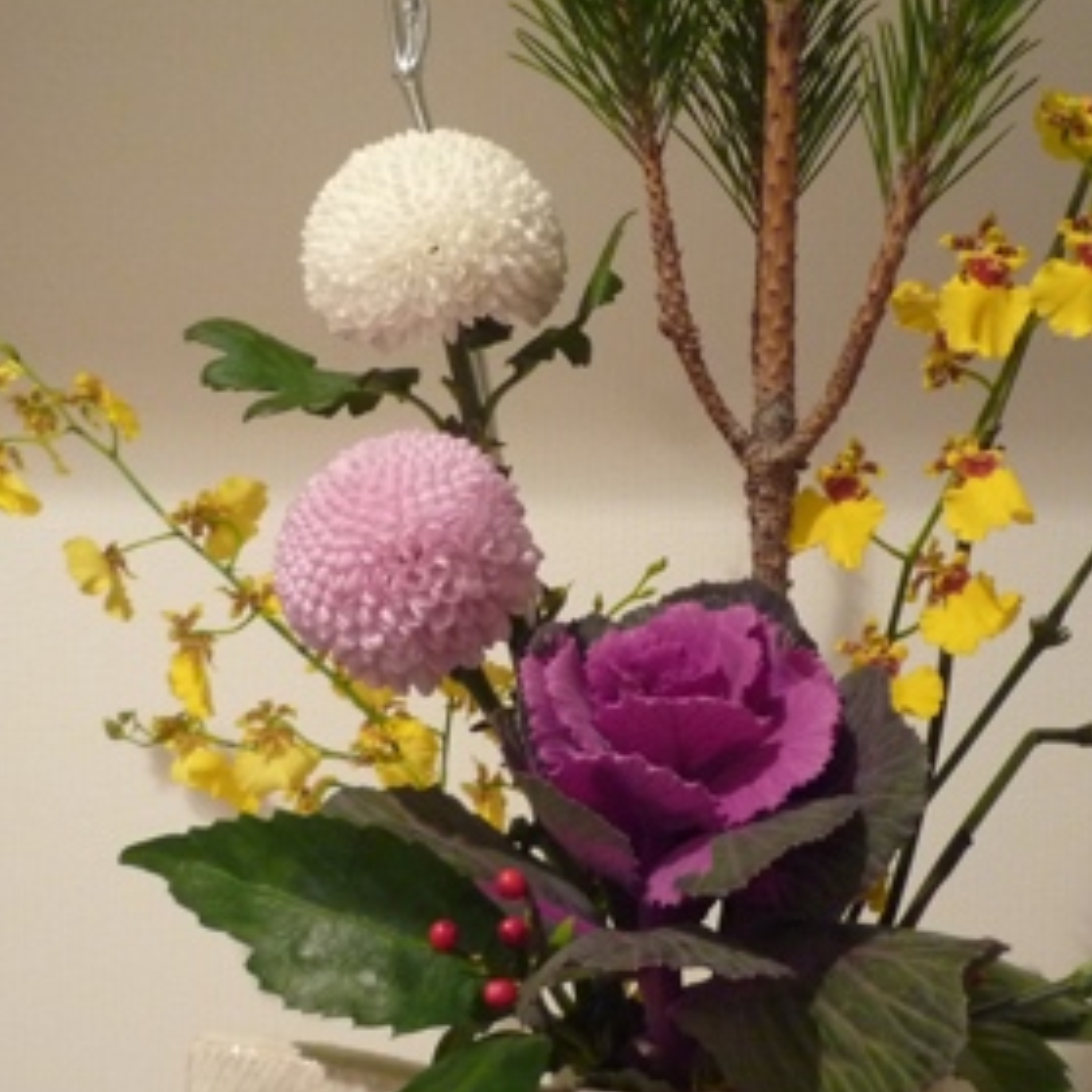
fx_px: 1535
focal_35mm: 43
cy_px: 568
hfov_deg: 39.0
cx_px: 644
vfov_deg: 39.2
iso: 400
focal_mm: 4.4
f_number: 2.8
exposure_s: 1/13
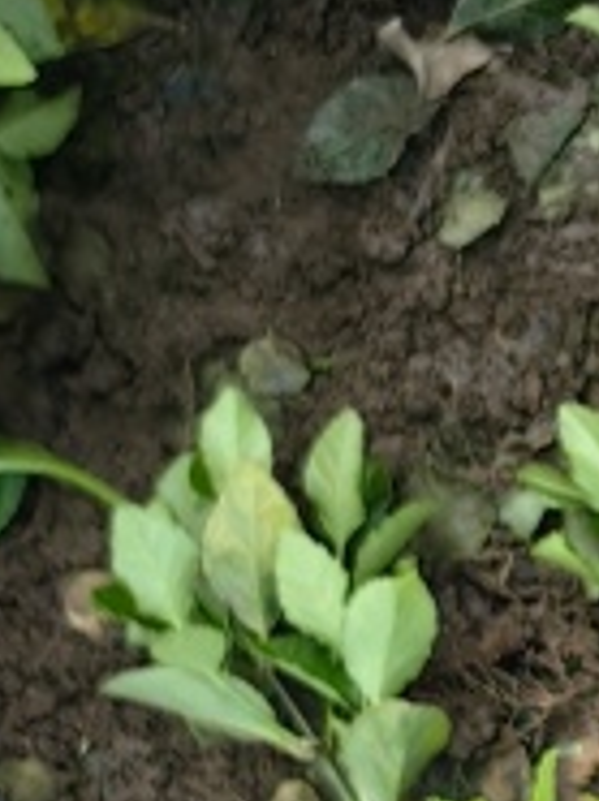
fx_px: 3584
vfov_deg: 12.7
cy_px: 532
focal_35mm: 155
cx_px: 1573
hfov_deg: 8.5
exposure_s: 1/847
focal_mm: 5.75
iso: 50
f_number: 2
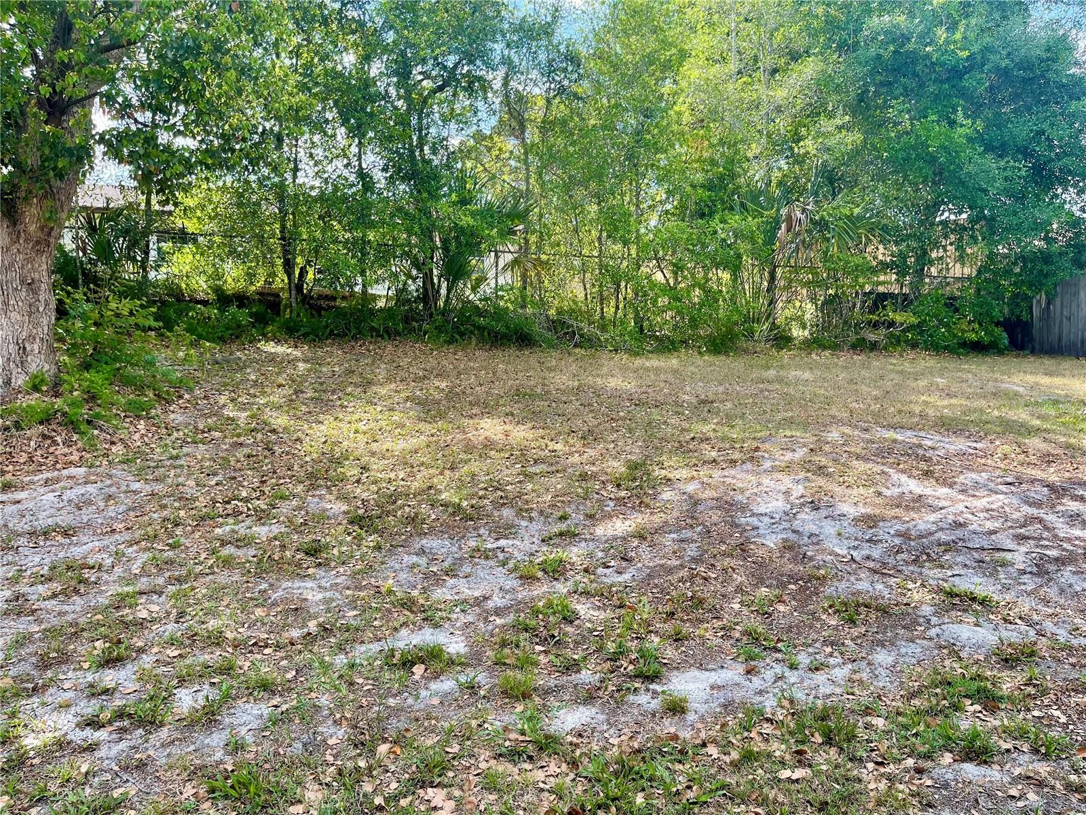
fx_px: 784
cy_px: 408
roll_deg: +0.2
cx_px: 543
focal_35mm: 25
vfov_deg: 54.9
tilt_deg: -3.3
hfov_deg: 69.4
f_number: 1.6
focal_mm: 5.1
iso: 32
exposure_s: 1/687
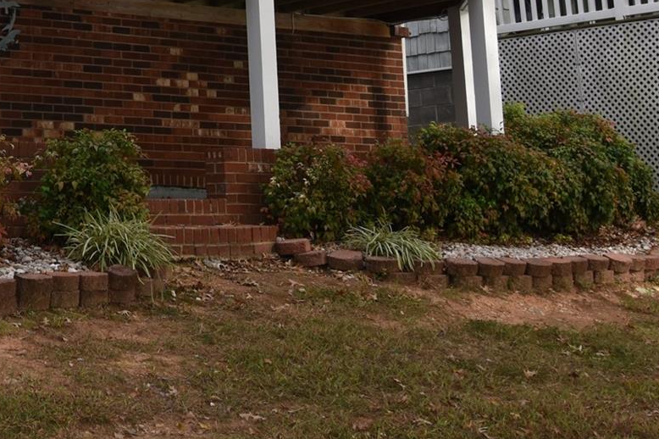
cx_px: -67
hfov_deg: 24.0
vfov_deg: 16.7
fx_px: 1445
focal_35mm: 79
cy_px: -39
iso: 200
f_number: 8
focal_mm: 20
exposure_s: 1/250
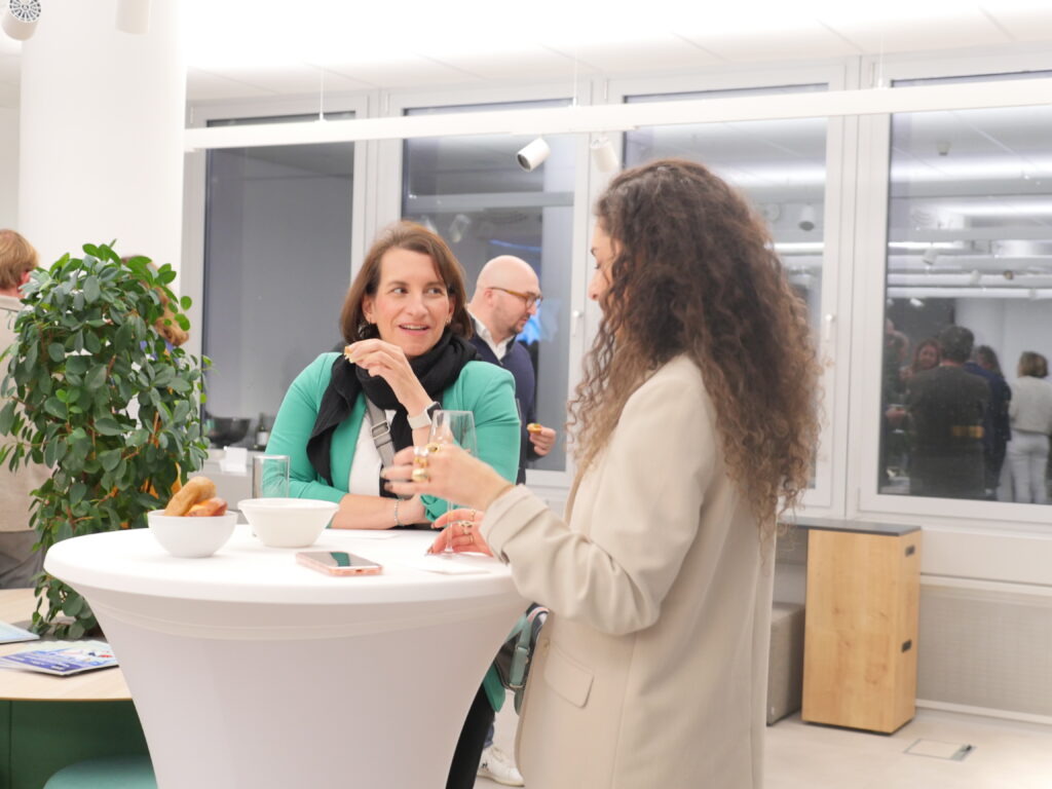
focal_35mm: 52
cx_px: 526
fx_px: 1580
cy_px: 394
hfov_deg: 36.8
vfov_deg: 28.0
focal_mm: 26
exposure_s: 1/60
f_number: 2.8
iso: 800
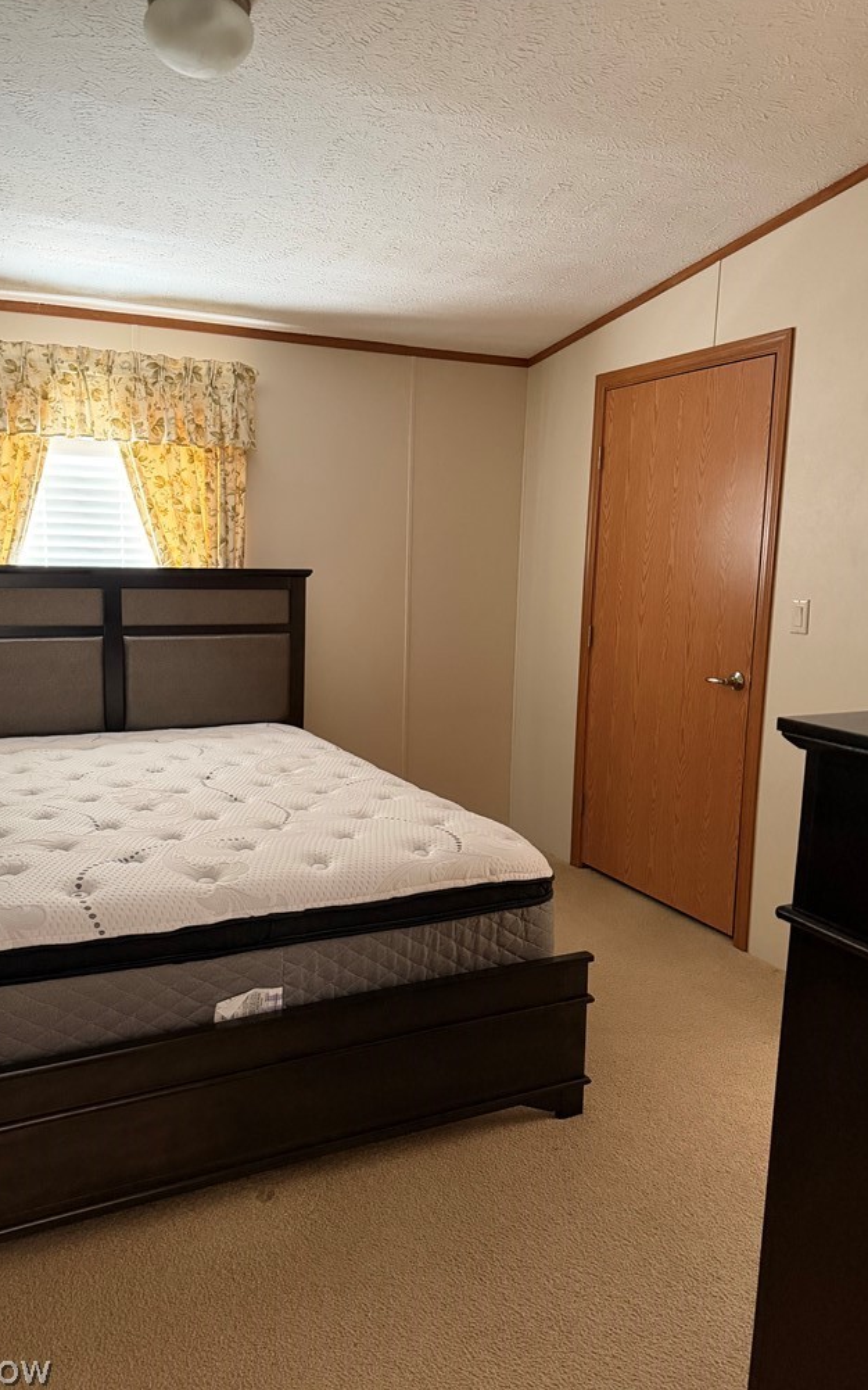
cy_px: 691
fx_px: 984
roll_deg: -1.3
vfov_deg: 70.4
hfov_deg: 47.5
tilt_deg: -8.7
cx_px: 392
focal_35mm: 26
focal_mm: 6.76
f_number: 1.78
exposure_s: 1/60
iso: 800
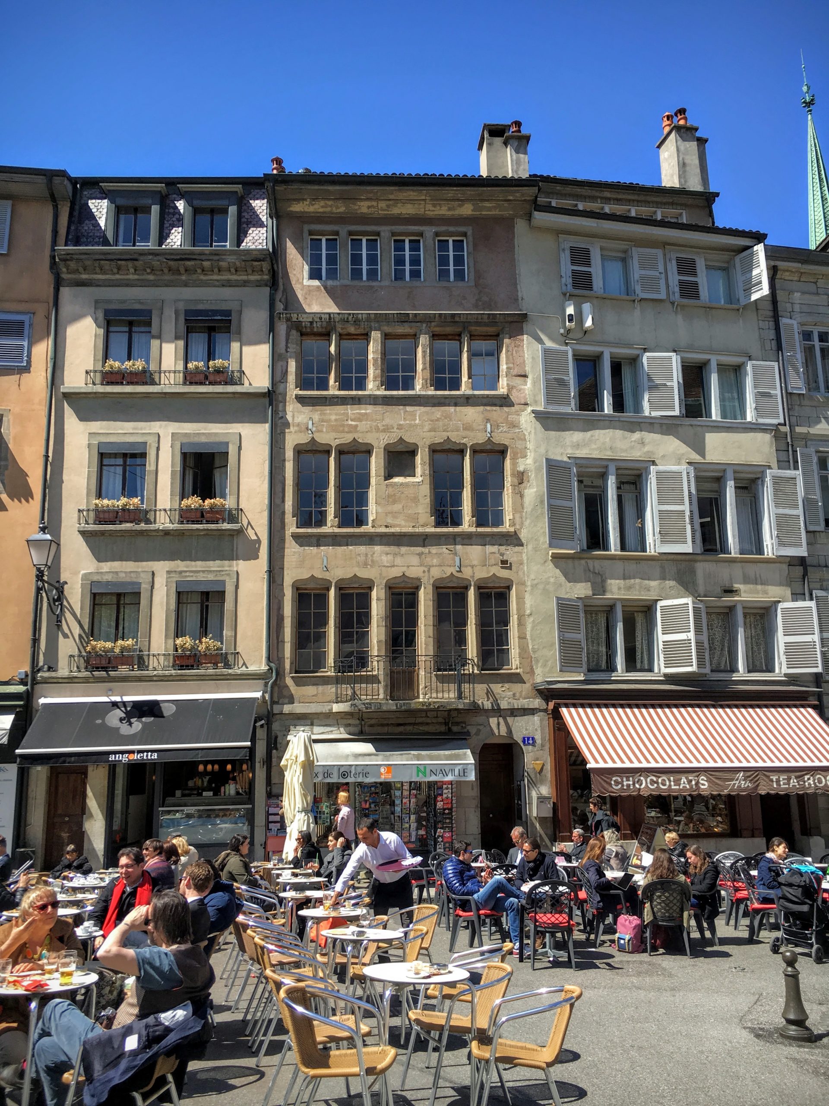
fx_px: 926
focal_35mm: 29
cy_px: 553
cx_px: 414
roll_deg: +2.6
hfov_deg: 48.2
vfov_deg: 61.7
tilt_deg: +11.9
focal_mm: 4.15
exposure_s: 1/962
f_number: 2.2
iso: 25
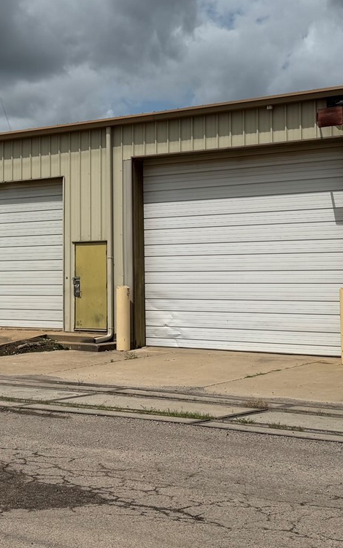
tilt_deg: +4.7
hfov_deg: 19.7
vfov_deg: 31.4
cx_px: 39
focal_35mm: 65
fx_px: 971
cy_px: 204
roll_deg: +0.6
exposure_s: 1/14286
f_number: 1.78
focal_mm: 6.76
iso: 80
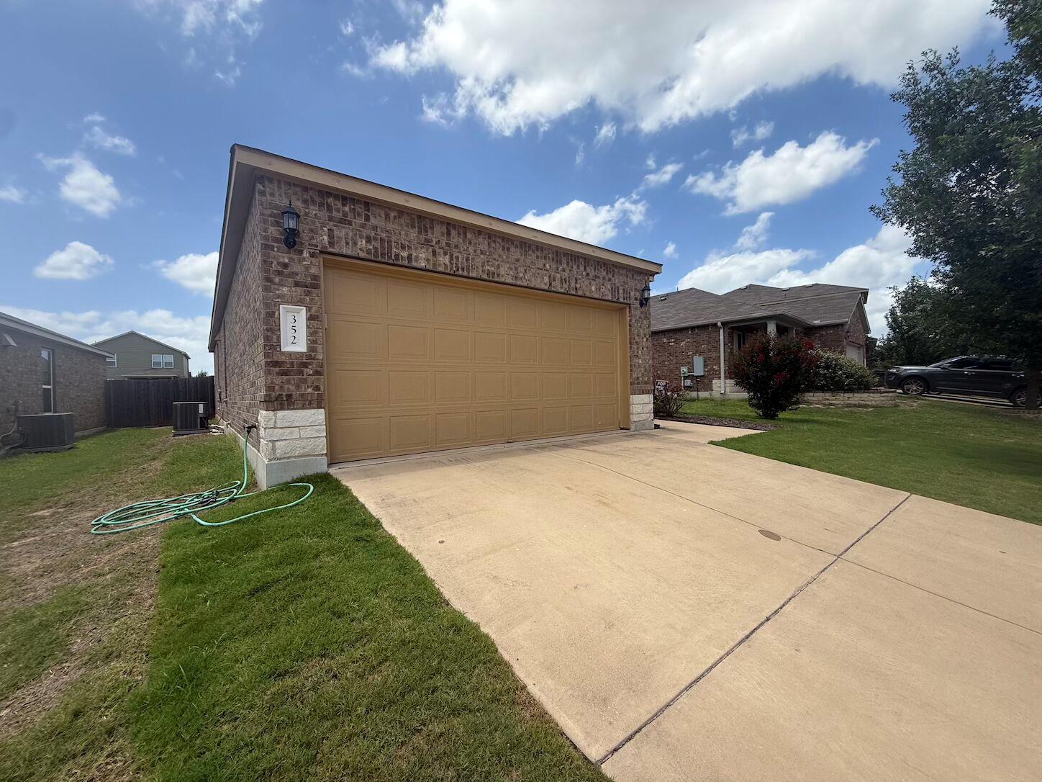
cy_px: 391
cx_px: 521
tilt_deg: +1.8
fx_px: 421
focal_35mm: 14
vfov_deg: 85.7
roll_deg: +0.8
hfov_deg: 102.1
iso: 50
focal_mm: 2.22
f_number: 2.2
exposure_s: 1/1399
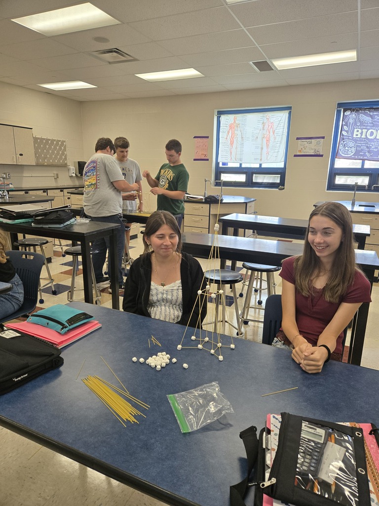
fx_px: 336
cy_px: 253
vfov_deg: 73.9
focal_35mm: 23
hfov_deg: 58.9
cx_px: 190
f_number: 1.8
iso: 200
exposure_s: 1/120
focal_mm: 5.4
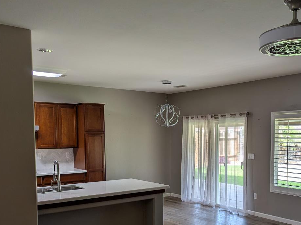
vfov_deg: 36.2
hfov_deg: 47.6
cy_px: 159
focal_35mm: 39
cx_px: 177
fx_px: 339
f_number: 1.85
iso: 47
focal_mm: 6.81
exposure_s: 1/120
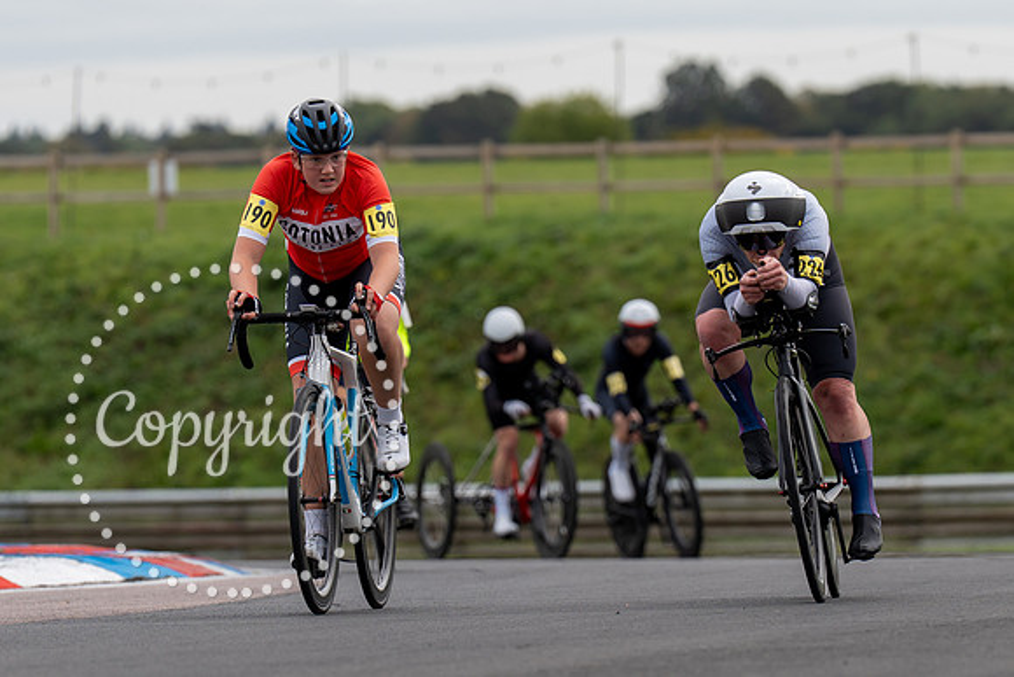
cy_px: 464
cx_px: 768
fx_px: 9680
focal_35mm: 344
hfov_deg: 6.0
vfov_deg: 4.0
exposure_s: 1/1000
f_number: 3.5
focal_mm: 173
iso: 125
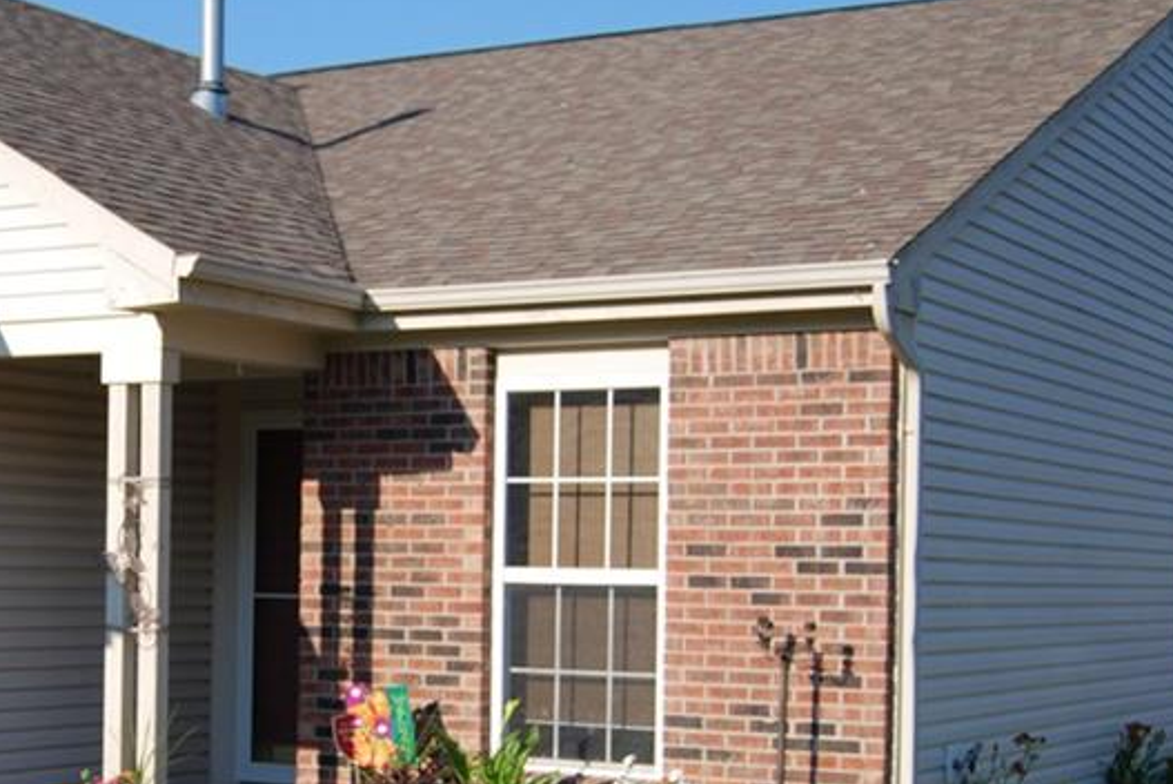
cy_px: 569
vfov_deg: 19.4
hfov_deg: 28.1
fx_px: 2282
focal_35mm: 70
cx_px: 205
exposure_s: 1/640
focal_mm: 24
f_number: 4
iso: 100
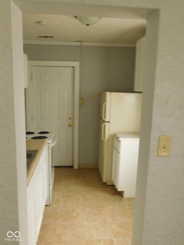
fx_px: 213
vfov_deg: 60.0
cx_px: 92
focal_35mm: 30
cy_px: 122
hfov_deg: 46.8
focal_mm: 5.3
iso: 220
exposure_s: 1/30
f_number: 3.2
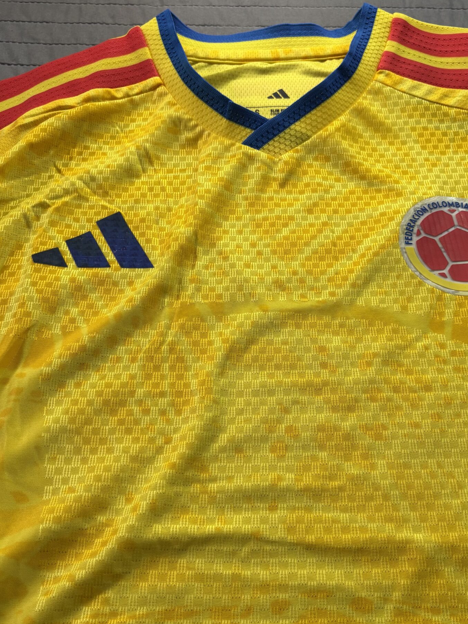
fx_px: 667
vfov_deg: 49.9
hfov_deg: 38.5
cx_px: 277
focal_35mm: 37
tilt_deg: -59.1
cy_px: 371
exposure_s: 1/50
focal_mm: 5.96
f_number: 1.6
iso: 100
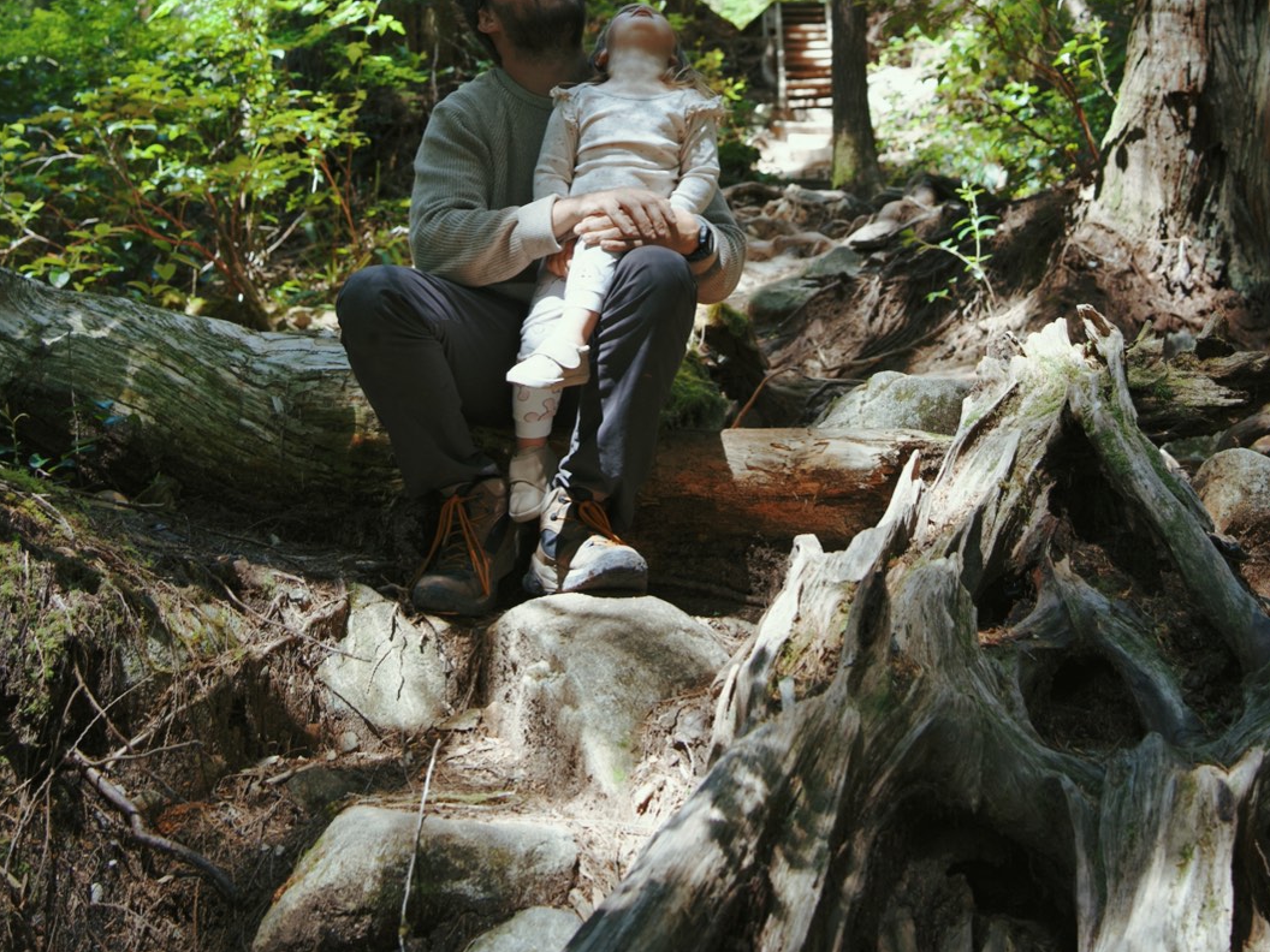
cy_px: 12
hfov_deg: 37.5
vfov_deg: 27.1
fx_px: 1871
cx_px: 639
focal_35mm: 51
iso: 640
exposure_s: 1/160
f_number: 4
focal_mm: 35
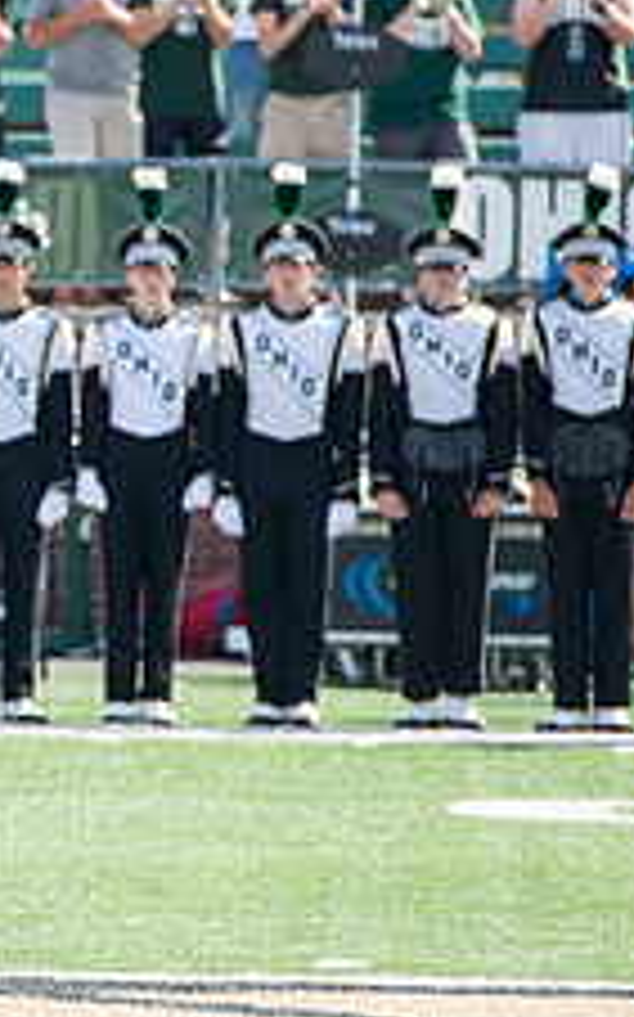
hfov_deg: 2.5
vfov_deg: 4.0
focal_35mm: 522
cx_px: -369
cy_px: 414
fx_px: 14449
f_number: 4.5
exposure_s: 1/1000
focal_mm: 200
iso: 200
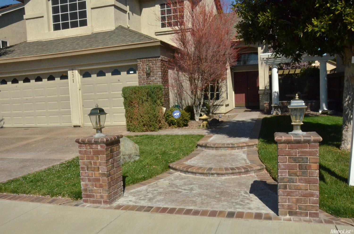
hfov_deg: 62.1
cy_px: 117
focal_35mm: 30
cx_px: 177
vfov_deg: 43.4
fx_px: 294
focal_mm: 20
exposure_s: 1/1250
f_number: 22
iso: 2000
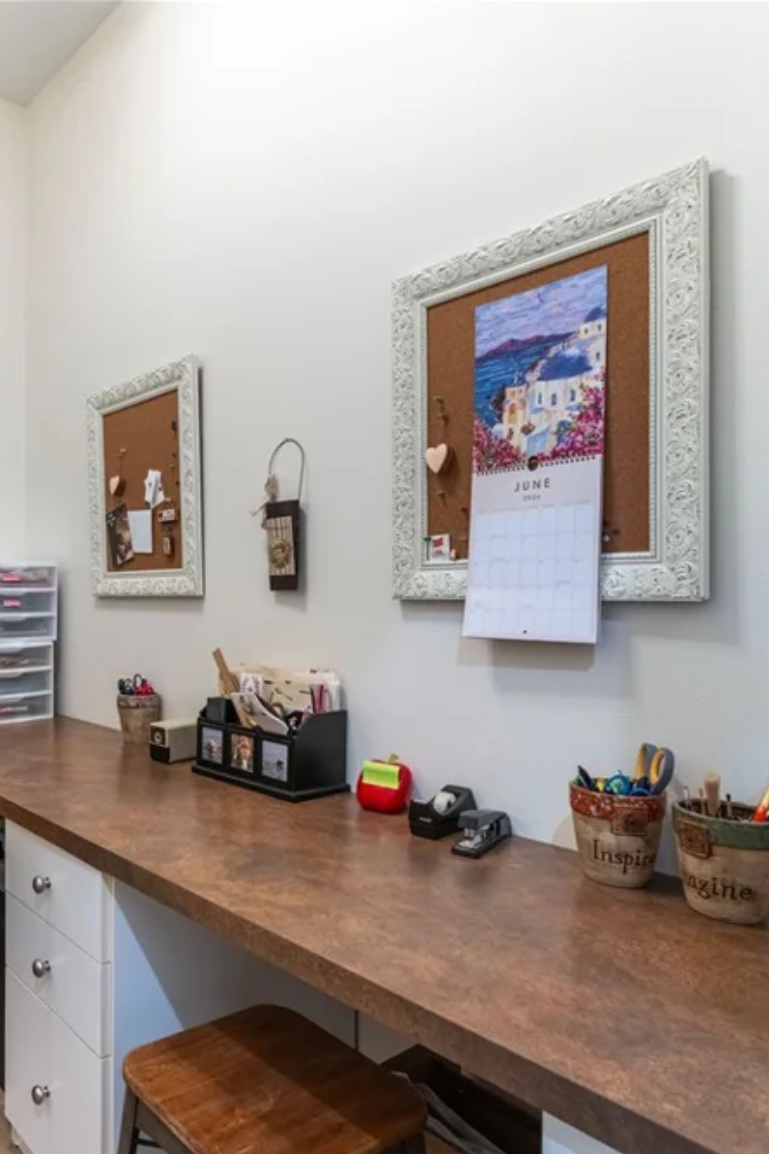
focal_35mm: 23
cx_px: 116
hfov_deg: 50.5
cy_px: 588
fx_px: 737
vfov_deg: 76.1
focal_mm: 15
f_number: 8
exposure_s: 1/125
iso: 400
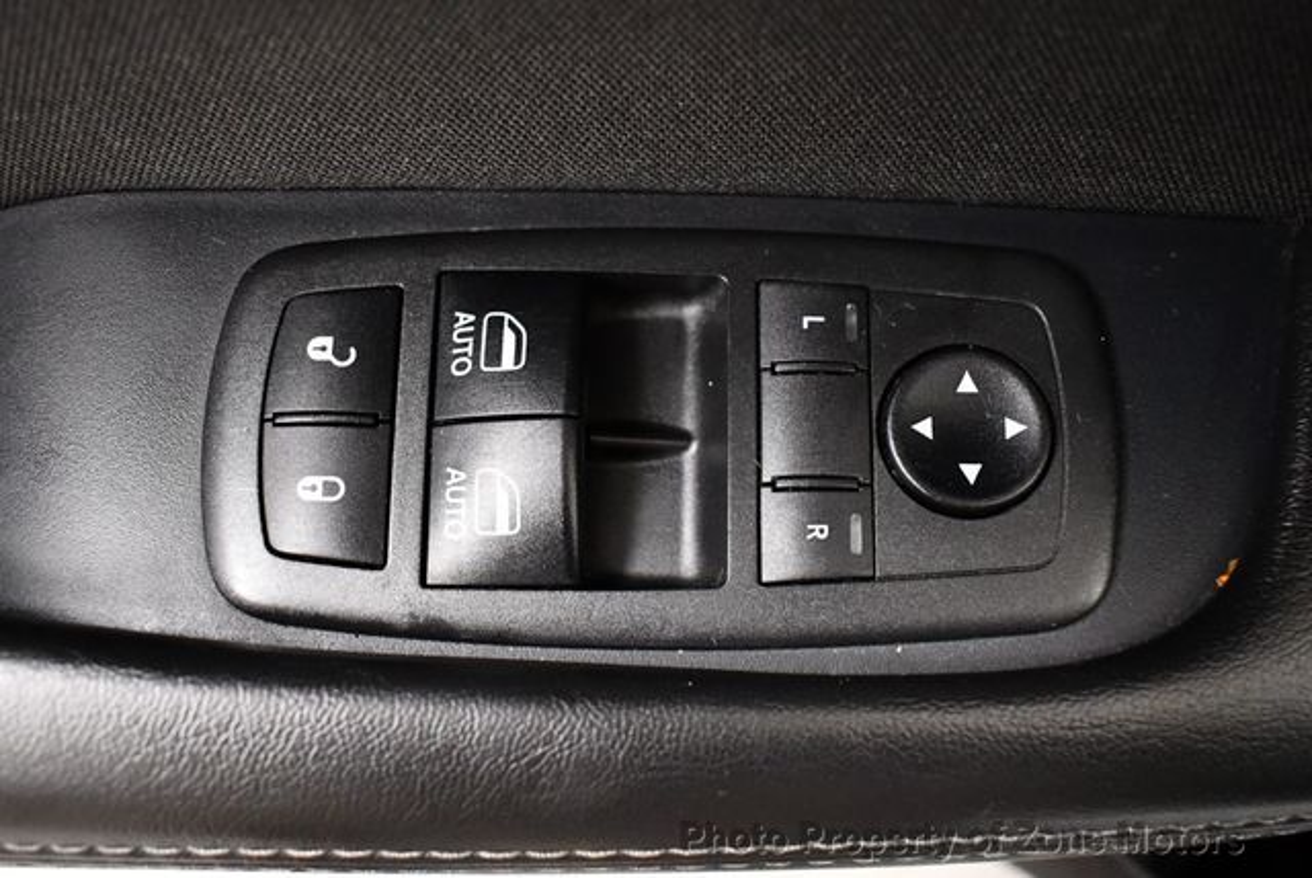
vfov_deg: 36.9
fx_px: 1313
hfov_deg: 53.1
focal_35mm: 36
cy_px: 439
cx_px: 656
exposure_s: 1/60
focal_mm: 18
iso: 4000
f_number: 3.5
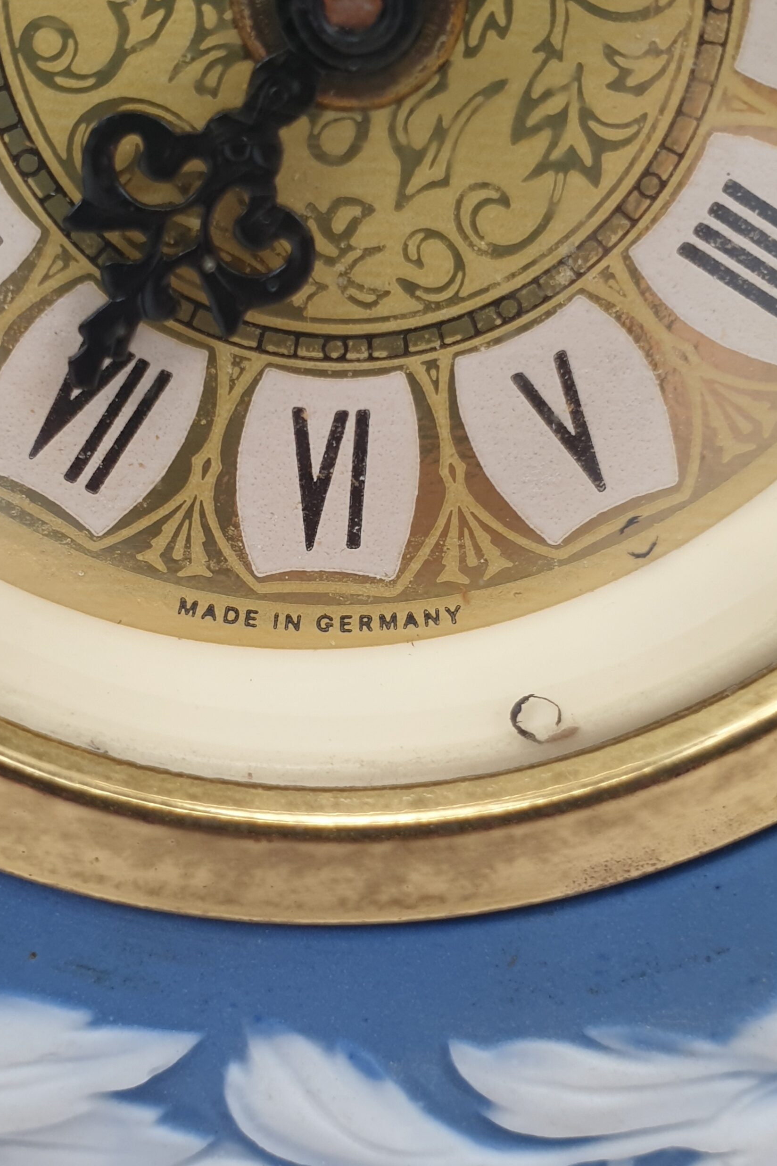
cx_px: 343
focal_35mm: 28
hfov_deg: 46.3
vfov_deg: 65.5
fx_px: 906
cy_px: 570
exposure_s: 1/50
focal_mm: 4.3
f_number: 2.4
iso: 64
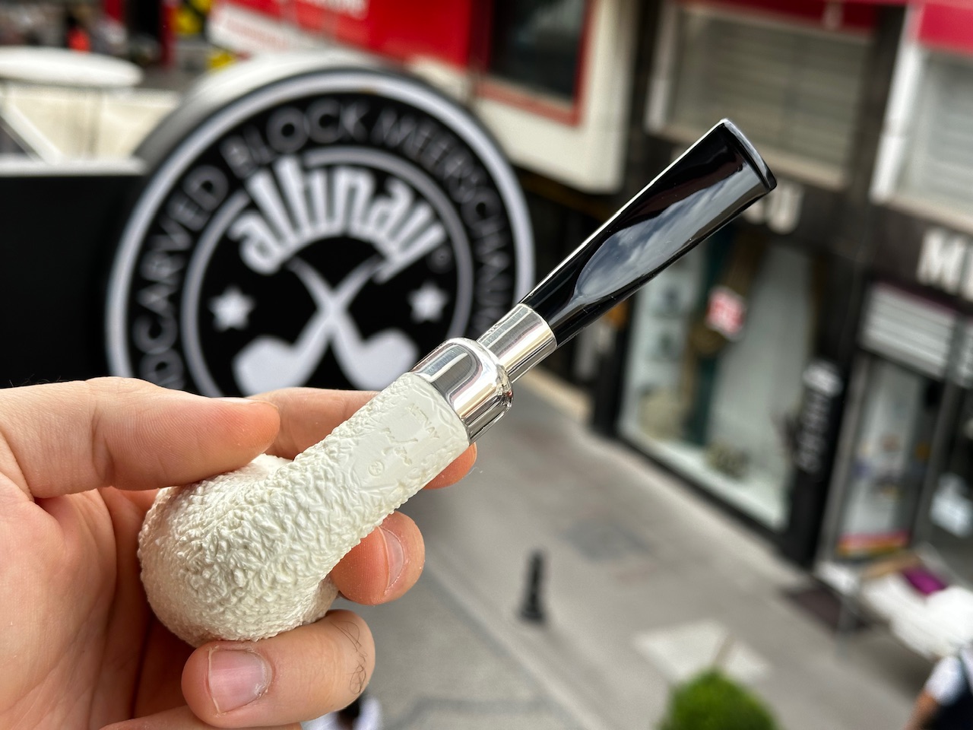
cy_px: 365
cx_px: 486
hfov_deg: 39.7
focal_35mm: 48
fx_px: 1349
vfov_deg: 30.3
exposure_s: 1/619
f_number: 1.78
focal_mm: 6.86
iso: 64
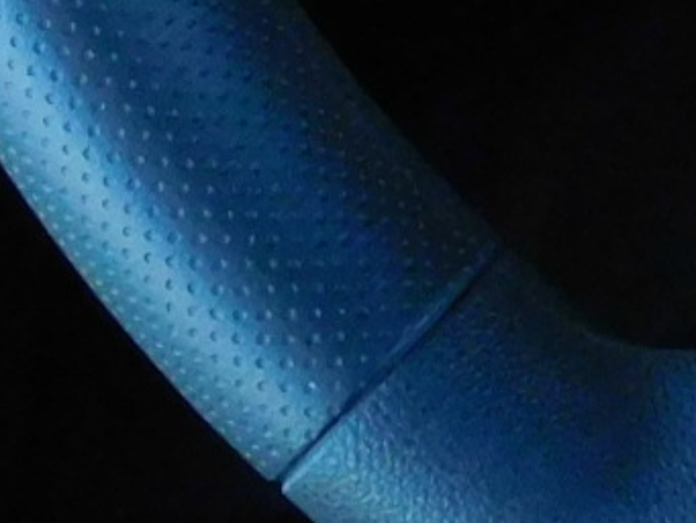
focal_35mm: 160
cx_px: 1421
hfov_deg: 11.1
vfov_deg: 8.3
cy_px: -844
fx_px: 3218
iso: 400
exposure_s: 1/25
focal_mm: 4.3
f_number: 3.3
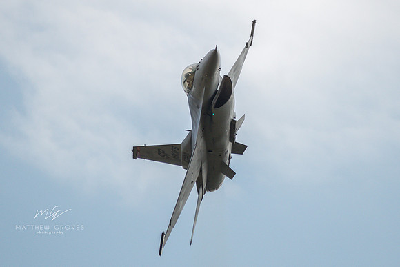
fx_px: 10317
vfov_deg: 1.5
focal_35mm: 928
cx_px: 230
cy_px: 51
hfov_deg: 2.2
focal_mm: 500
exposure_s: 1/4000
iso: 400
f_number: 6.3
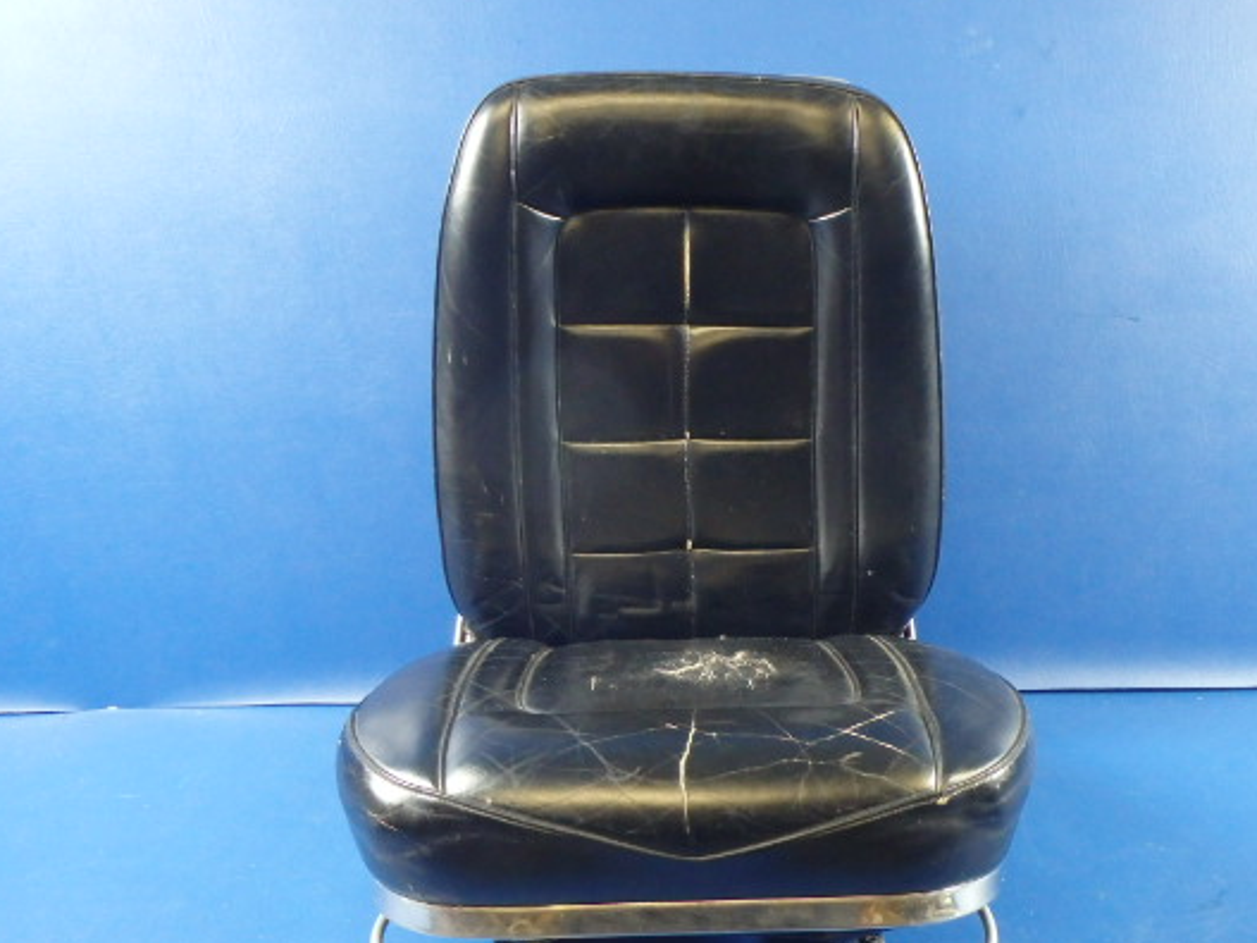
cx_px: 732
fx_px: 1234
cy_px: 537
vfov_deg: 41.7
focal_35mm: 34
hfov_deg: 53.7
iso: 800
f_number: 3.9
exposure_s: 1/15
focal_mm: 5
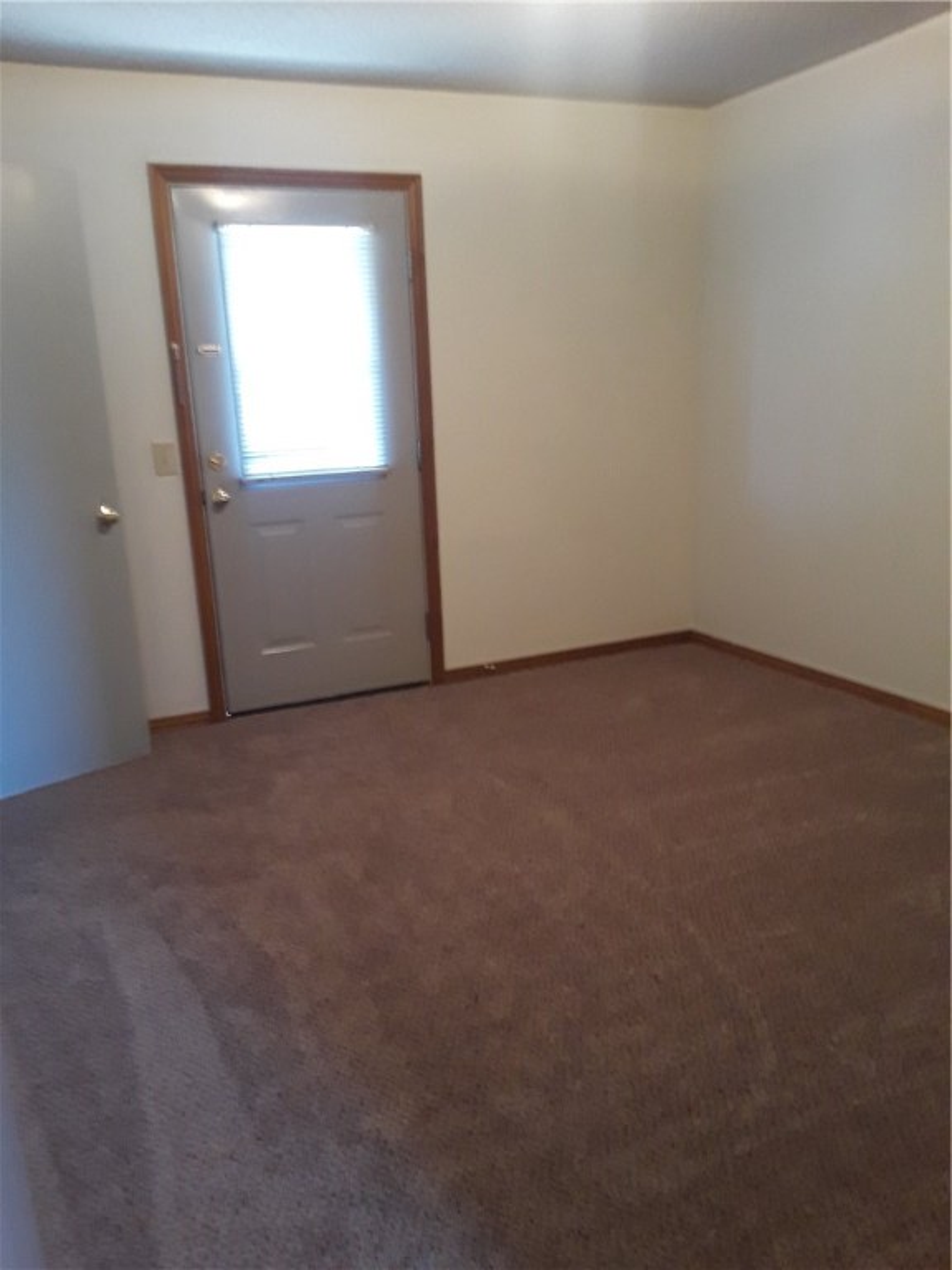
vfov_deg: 63.4
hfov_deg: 49.7
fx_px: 1027
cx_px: 476
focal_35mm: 28
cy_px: 635
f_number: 1.9
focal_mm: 2.9
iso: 160
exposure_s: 1/15
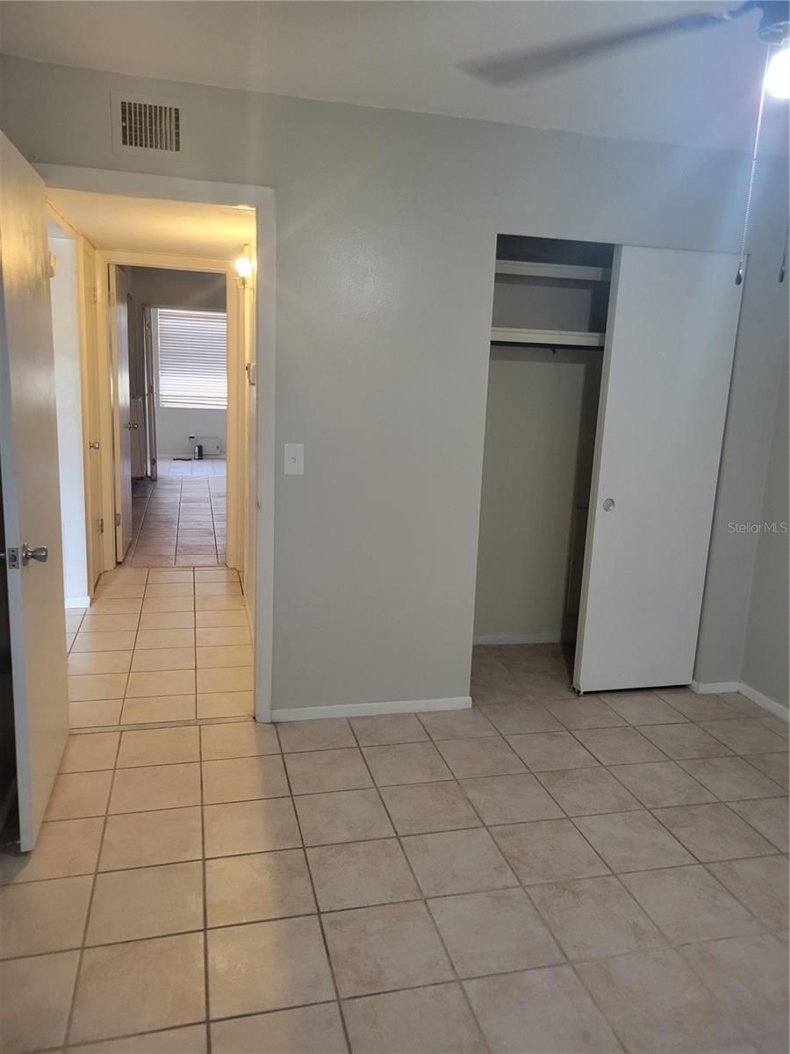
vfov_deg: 67.3
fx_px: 791
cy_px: 527
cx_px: 395
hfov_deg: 53.1
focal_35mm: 26
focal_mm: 5.4
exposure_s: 1/40
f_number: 1.8
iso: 250
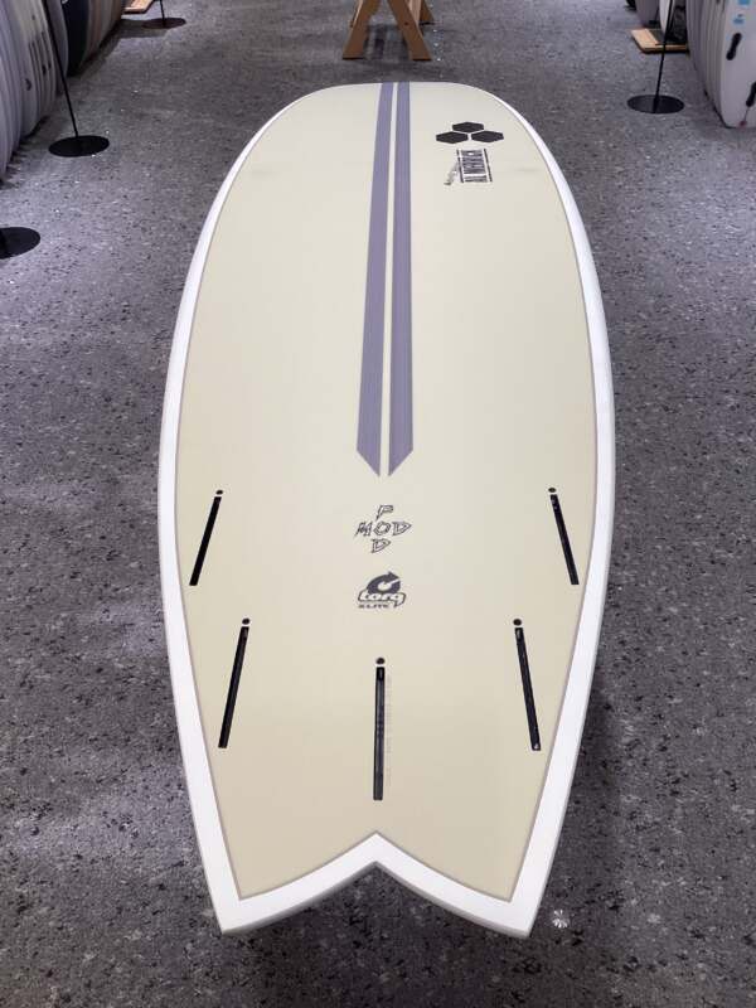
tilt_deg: -41.3
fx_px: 903
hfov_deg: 45.4
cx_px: 378
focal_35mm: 31
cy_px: 504
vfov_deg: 58.4
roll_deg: +0.0
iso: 50
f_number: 2.4
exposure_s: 1/60
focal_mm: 3.3
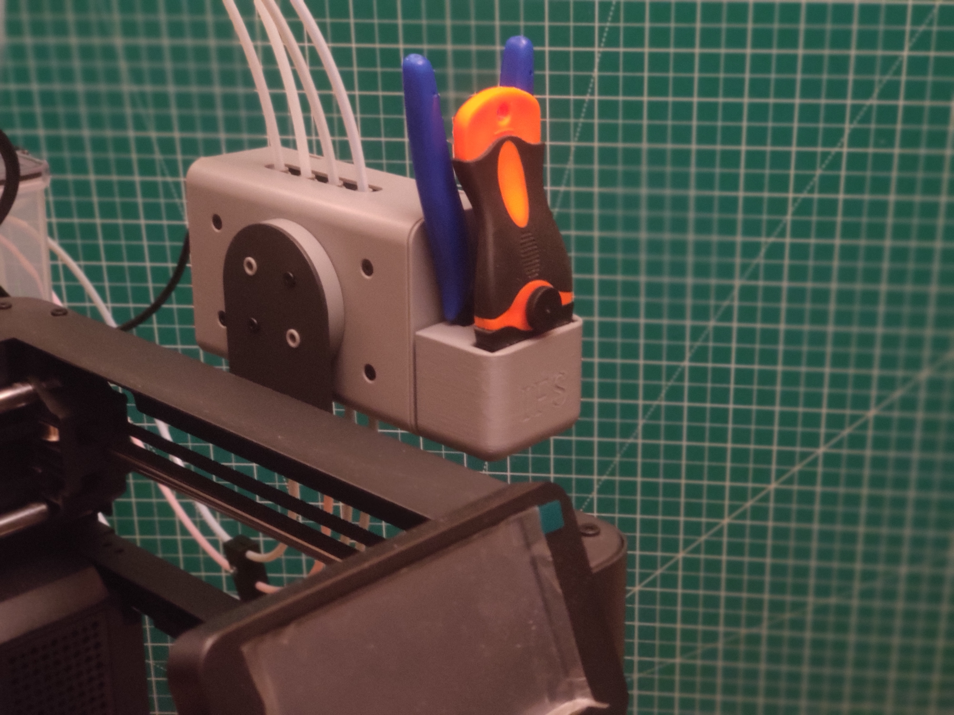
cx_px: 477
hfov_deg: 26.3
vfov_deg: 19.9
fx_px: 2039
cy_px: 358
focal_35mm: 74
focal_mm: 6.95
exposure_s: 1/17
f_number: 2.44
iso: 4000
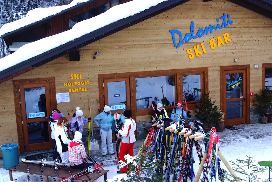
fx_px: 318
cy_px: 91
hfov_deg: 46.4
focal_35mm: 42
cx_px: 136
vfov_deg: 32.0
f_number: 11
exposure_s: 1/225
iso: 800
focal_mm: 28
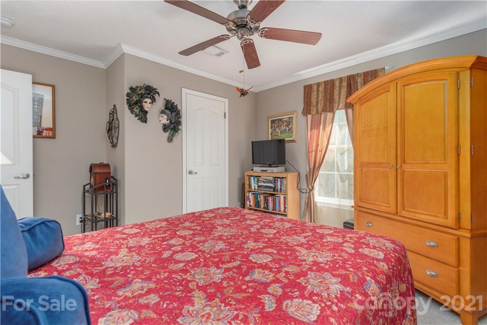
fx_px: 230
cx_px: 244
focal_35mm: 17
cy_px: 162
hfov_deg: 93.3
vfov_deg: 70.5
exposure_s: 1/50
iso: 400
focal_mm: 17
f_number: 7.1
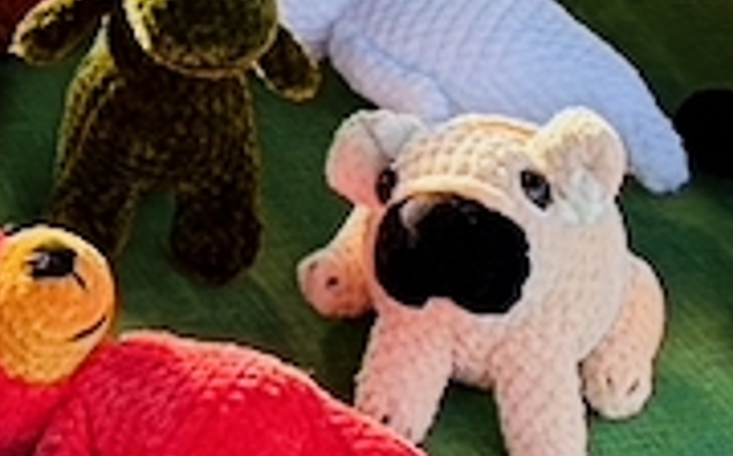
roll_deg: -3.3
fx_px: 3911
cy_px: -436
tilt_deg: -22.4
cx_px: -309
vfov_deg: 6.5
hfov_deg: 10.4
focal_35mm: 196
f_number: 1.6
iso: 50
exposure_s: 1/433
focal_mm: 5.96
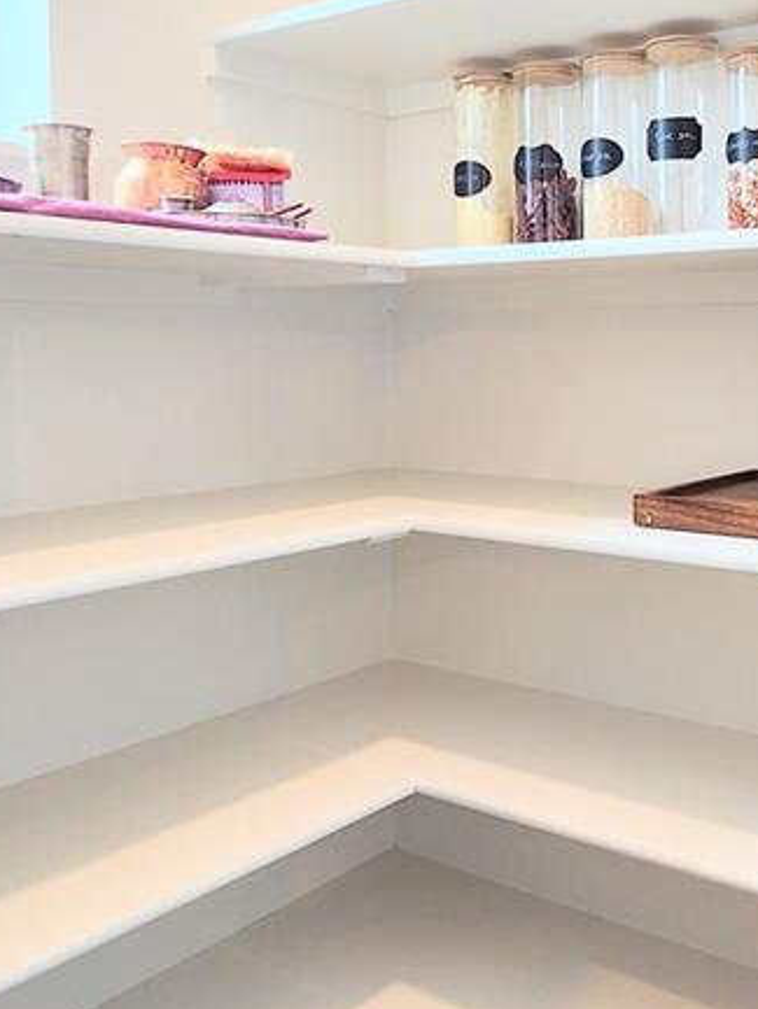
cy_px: 368
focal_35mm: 36
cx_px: 499
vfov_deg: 50.7
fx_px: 1051
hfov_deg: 39.3
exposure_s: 1/60
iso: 100
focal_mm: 2.2
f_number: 2.2
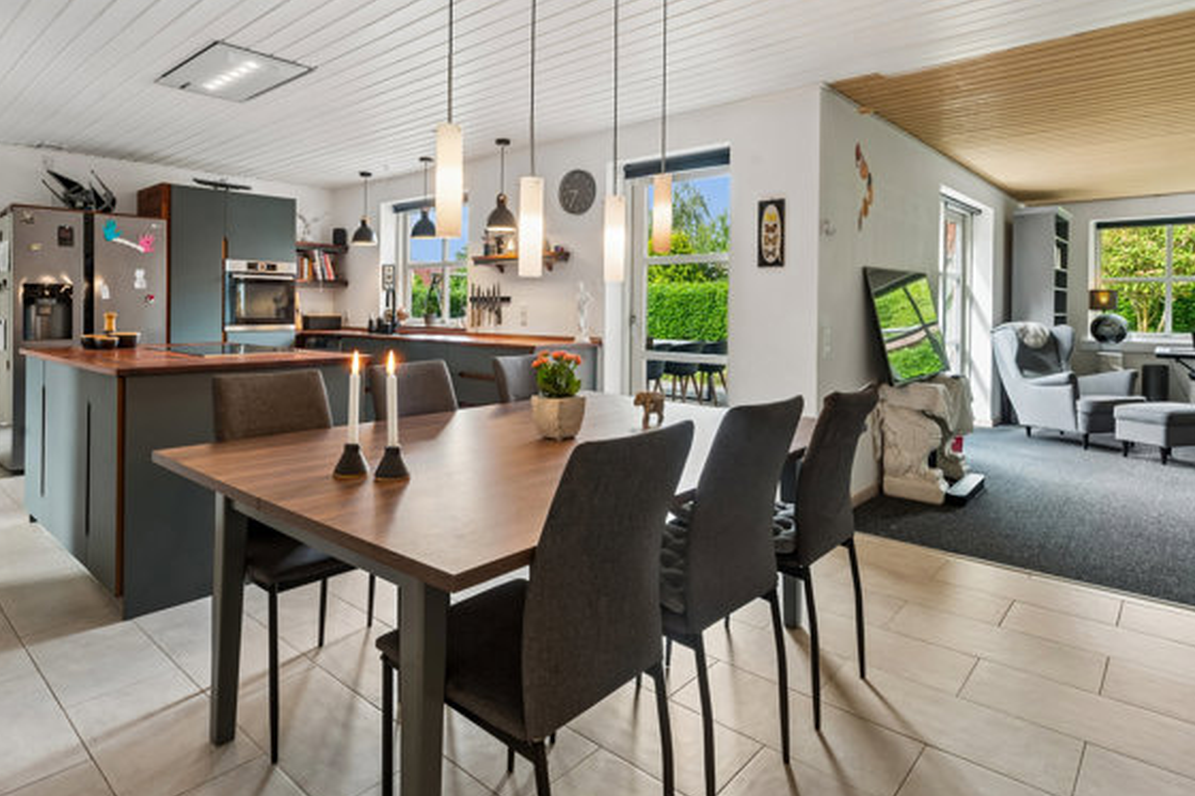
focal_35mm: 20
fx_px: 664
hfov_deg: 83.8
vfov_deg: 61.3
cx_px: 546
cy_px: 315
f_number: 10
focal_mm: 14
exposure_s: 1/13
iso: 200
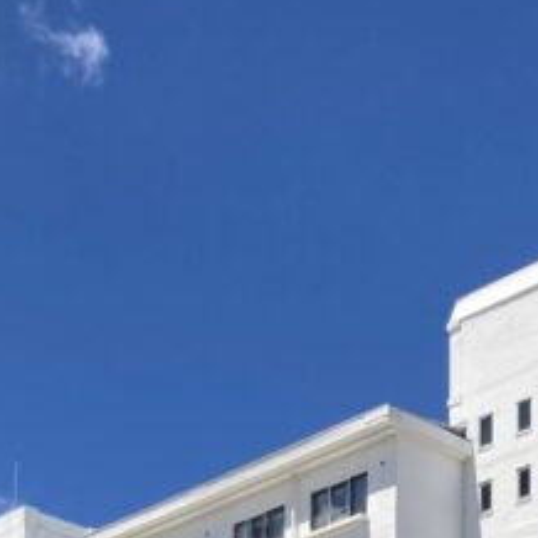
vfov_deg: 15.3
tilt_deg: +8.2
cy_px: 981
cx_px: 301
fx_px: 1706
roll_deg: +0.3
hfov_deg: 17.9
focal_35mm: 97
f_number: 1.8
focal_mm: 3.99
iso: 20
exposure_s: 1/2525
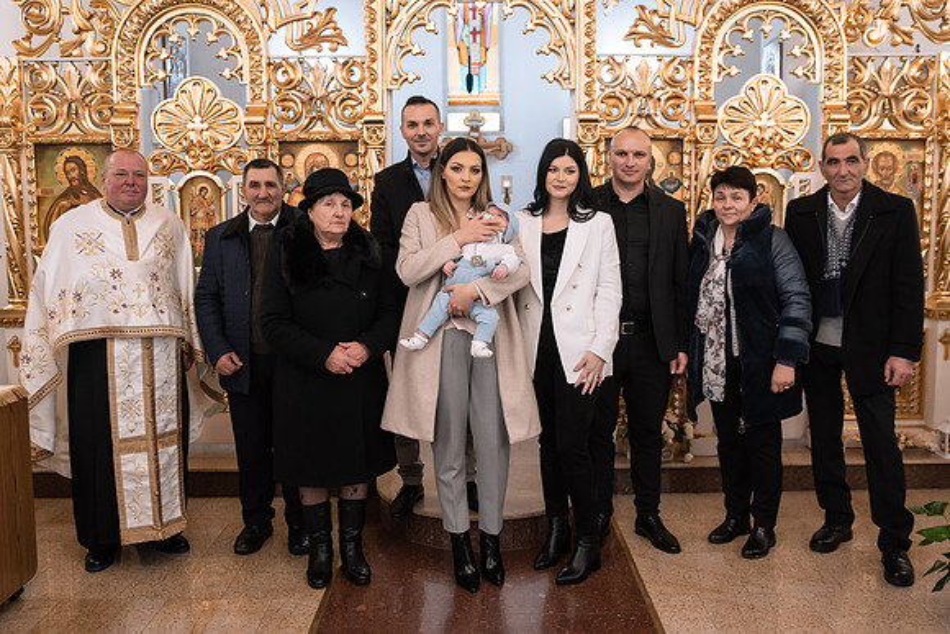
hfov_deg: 56.0
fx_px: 894
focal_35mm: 34
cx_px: 488
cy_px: 291
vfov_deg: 39.0
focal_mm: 31
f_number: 2.8
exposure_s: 1/125
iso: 800
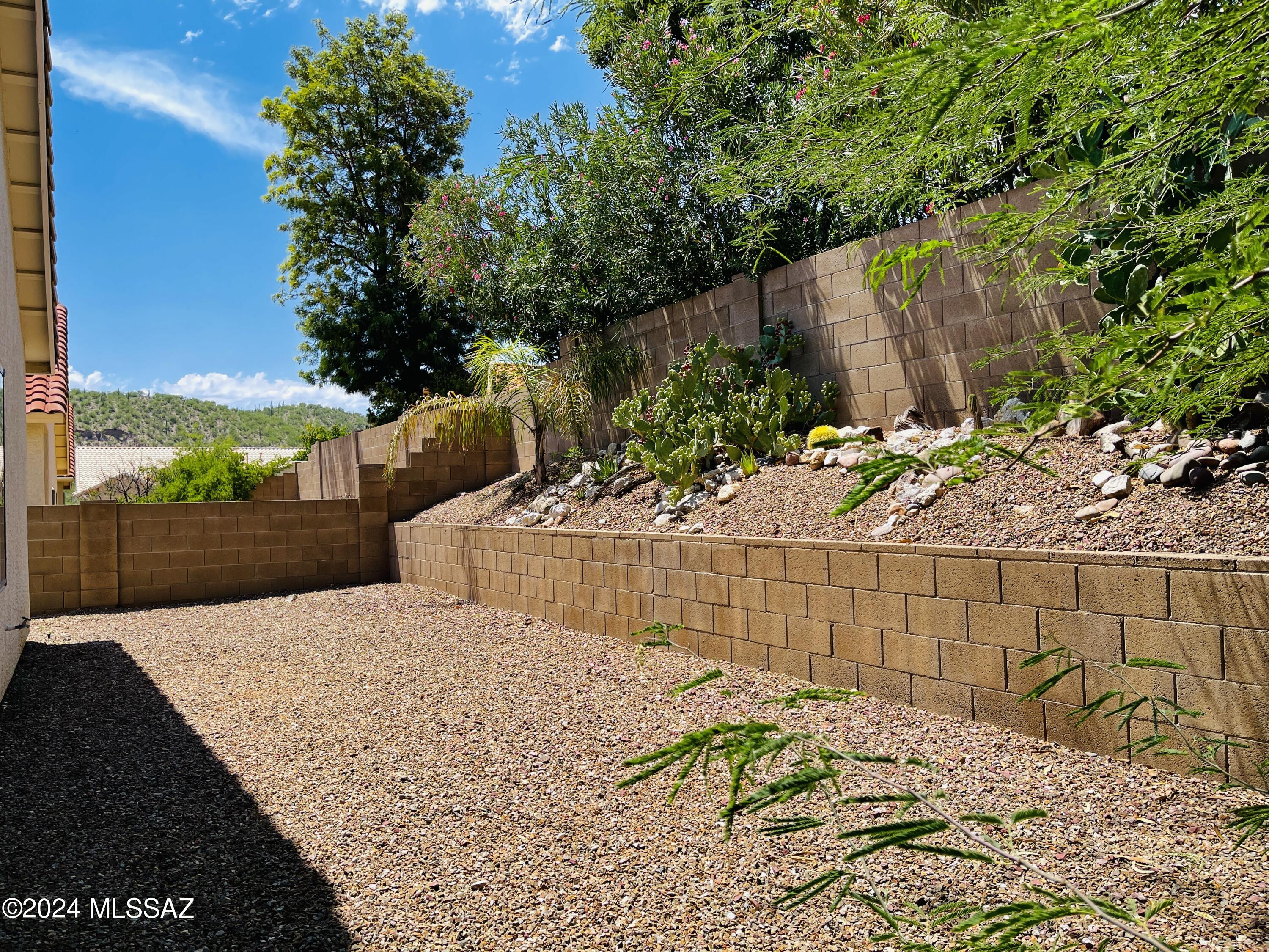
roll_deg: +1.3
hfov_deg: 69.4
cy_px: 476
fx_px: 916
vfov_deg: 54.9
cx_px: 634
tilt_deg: +0.6
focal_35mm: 25
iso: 32
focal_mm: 5.1
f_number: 1.6
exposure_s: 1/2203
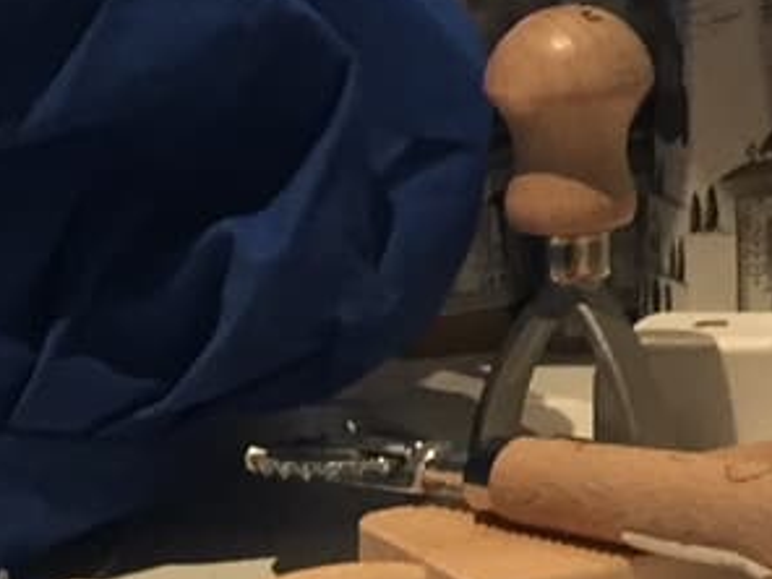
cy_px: -467
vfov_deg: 8.9
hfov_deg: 11.6
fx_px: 3568
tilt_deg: -0.4
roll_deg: +1.6
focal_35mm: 160
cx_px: 1281
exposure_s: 1/30
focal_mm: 4.15
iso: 40
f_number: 2.2
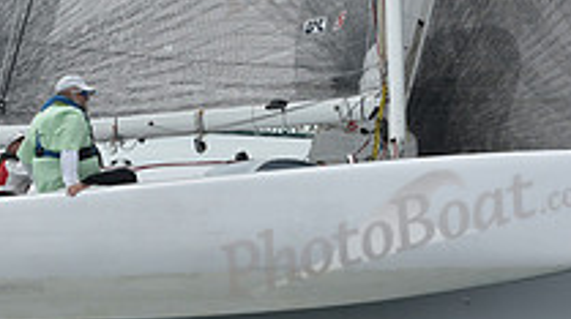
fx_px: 3085
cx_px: 82
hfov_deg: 10.5
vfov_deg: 5.9
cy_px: 124
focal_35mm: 204
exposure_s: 1/800
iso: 250
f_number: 10
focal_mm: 70
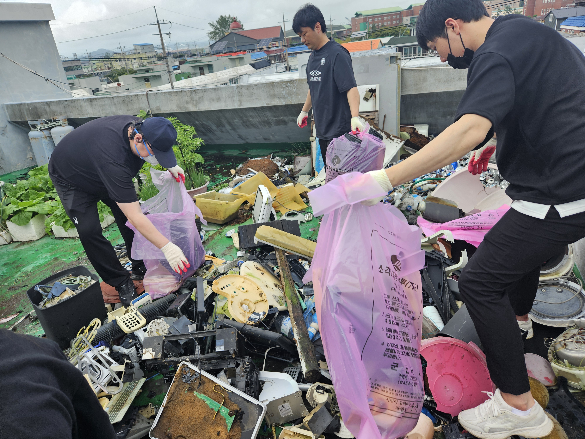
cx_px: 292
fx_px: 389
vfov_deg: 58.9
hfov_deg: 73.9
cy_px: 220
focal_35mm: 23
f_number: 1.8
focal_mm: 5.4
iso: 25
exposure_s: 1/344
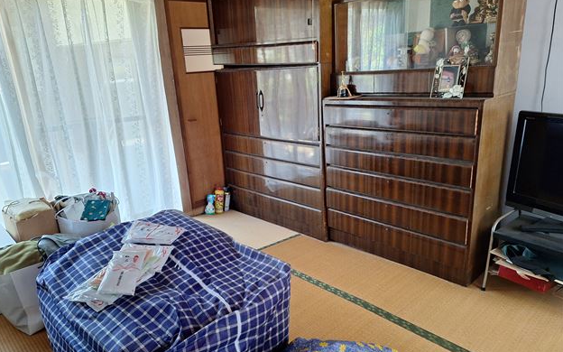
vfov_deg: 49.2
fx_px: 384
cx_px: 276
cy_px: 197
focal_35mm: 25
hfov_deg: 72.5
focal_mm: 5.54
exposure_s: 1/50
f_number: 1.8
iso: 160
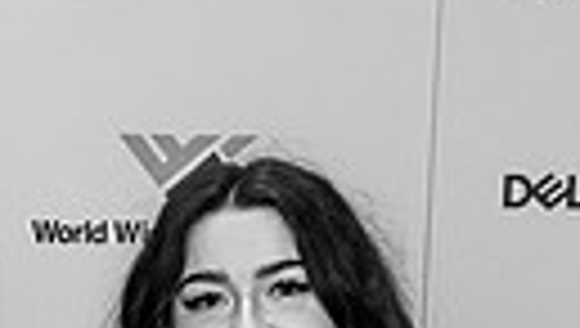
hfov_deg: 10.6
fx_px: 3050
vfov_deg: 5.9
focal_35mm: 198
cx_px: -219
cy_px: 820
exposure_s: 1/100
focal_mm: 39
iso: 1600
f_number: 4
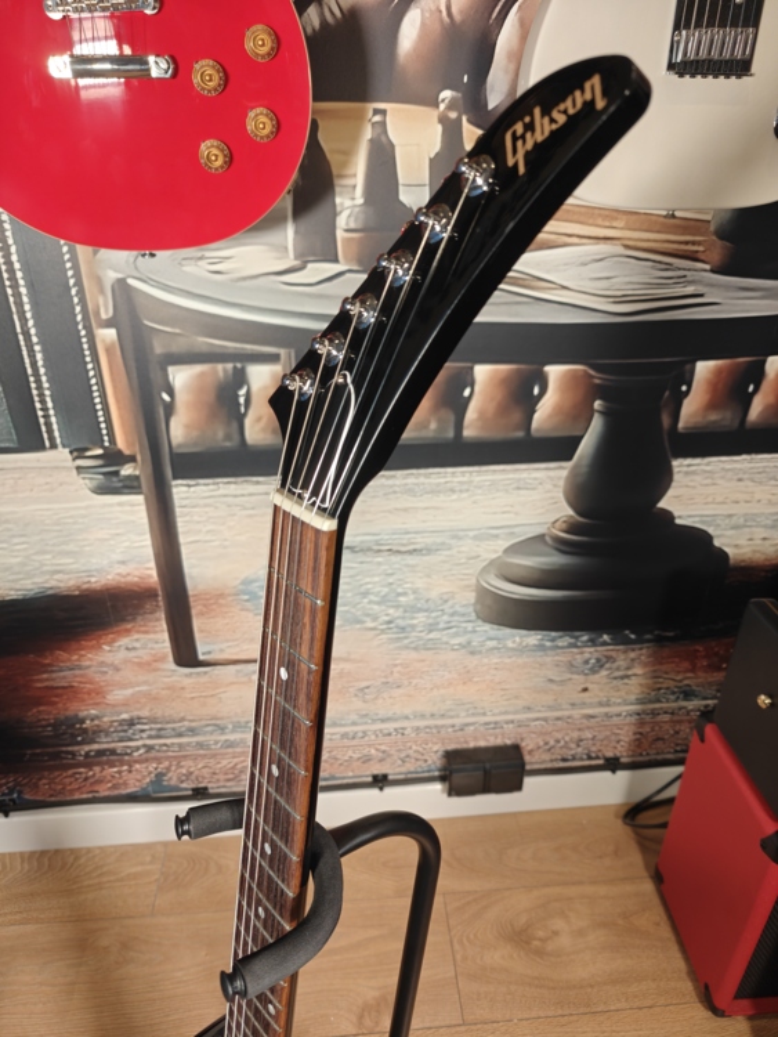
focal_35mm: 23
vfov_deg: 73.9
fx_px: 689
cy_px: 518
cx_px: 389
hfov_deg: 58.9
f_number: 1.6
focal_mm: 6.06
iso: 400
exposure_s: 1/104
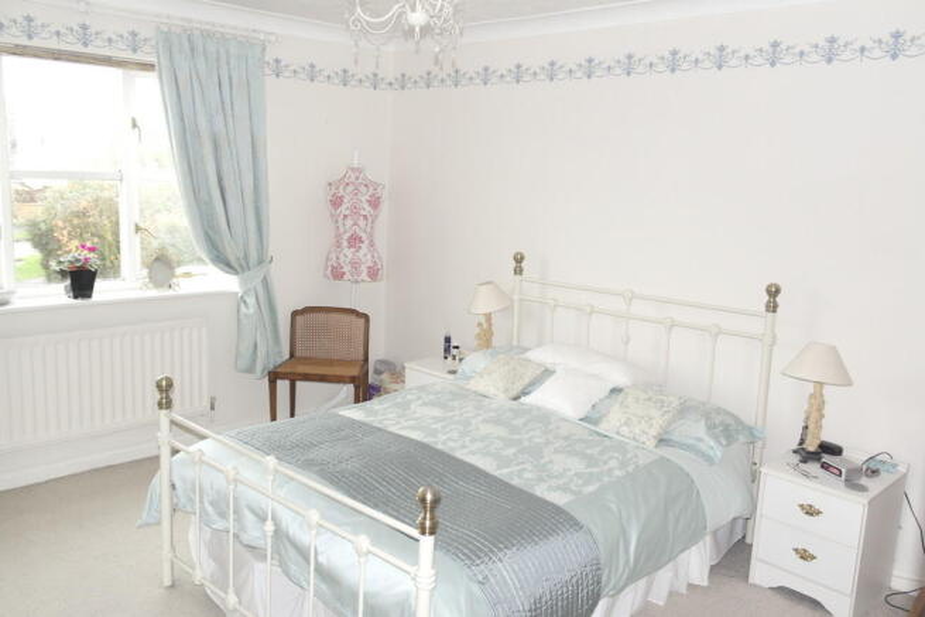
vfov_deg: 43.6
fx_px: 771
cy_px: 308
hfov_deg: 61.9
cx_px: 462
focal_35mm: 30
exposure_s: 1/40
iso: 200
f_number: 3.5
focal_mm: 20
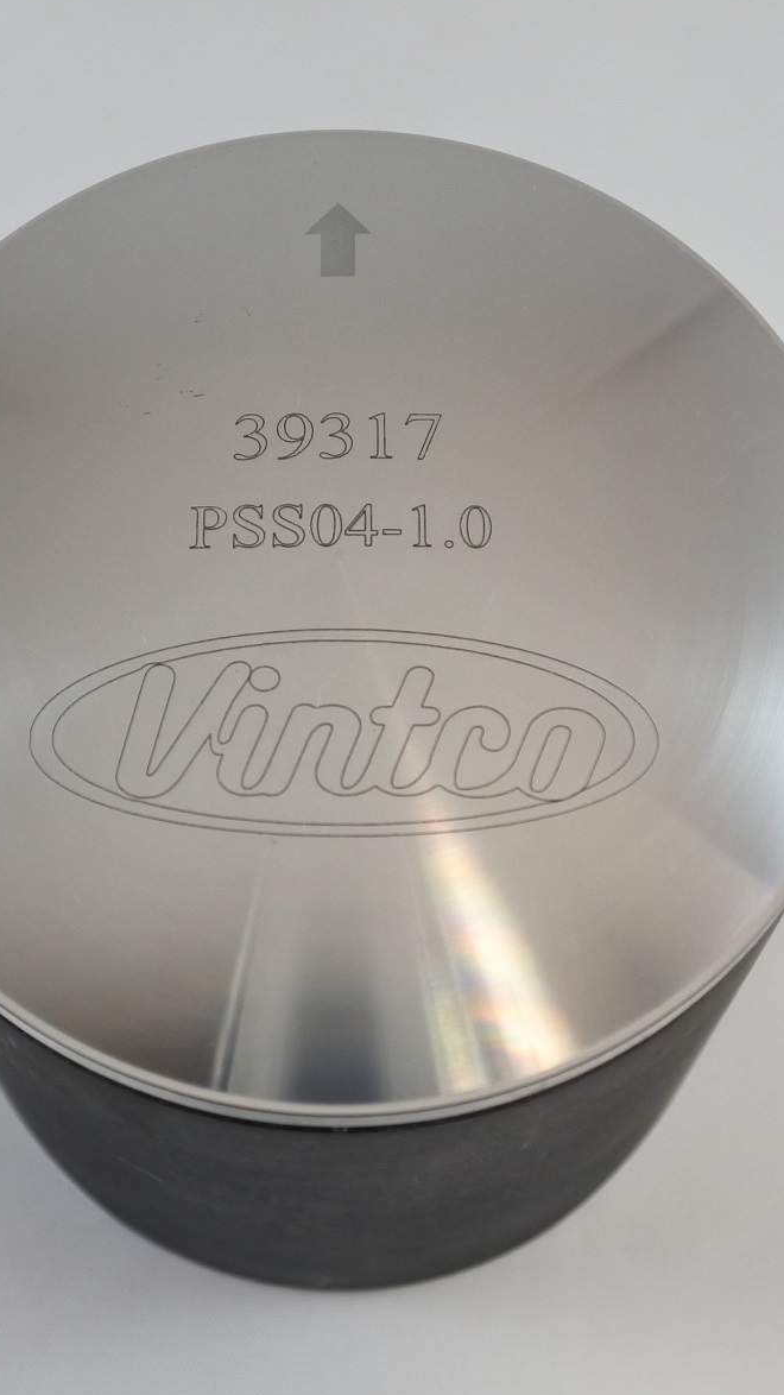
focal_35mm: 53
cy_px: 718
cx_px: 349
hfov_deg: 22.6
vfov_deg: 39.2
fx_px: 1960
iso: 400
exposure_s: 1/250
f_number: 3.8
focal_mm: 12.1
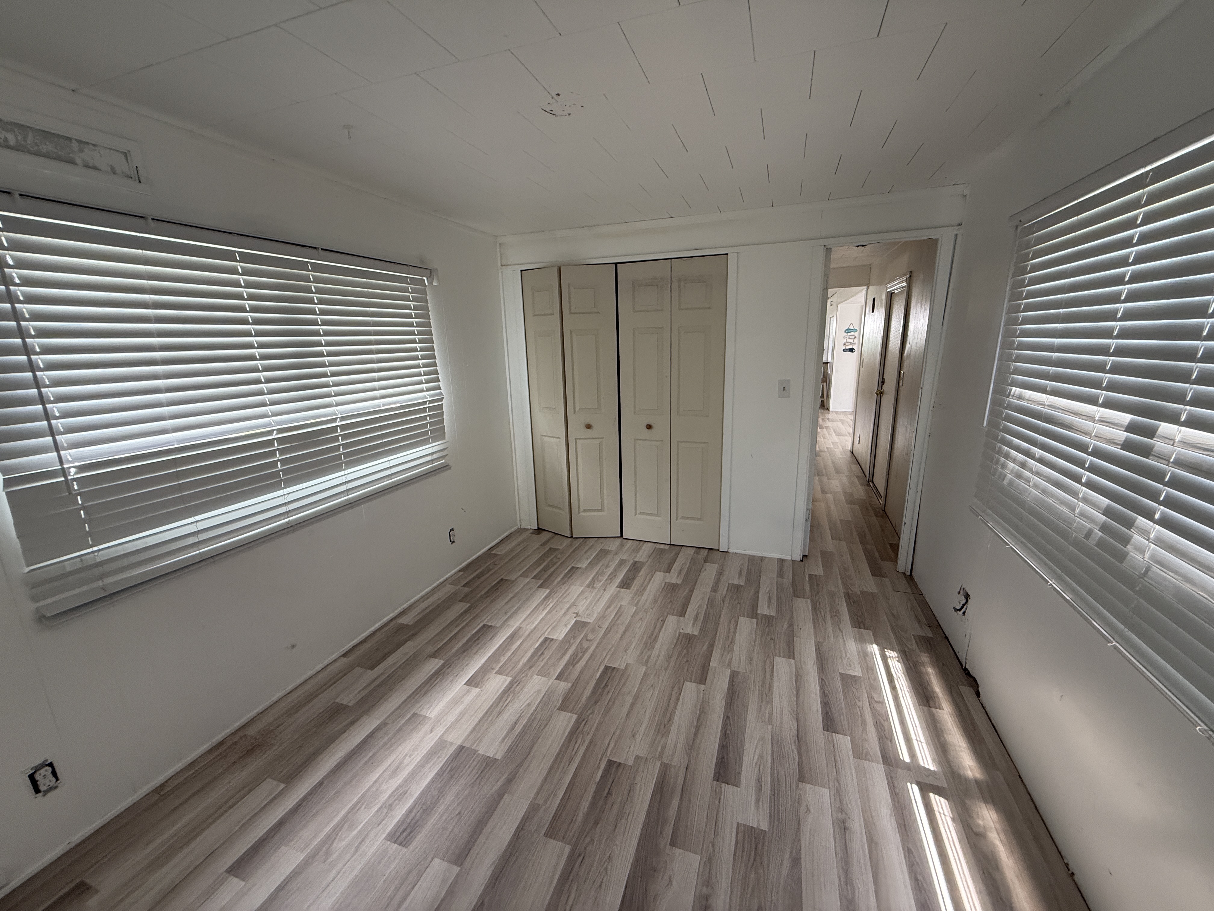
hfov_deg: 102.1
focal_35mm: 14
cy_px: 456
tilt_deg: -13.5
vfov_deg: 85.7
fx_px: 491
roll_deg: +2.1
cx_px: 607
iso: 200
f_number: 2.2
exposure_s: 1/99
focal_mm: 2.22
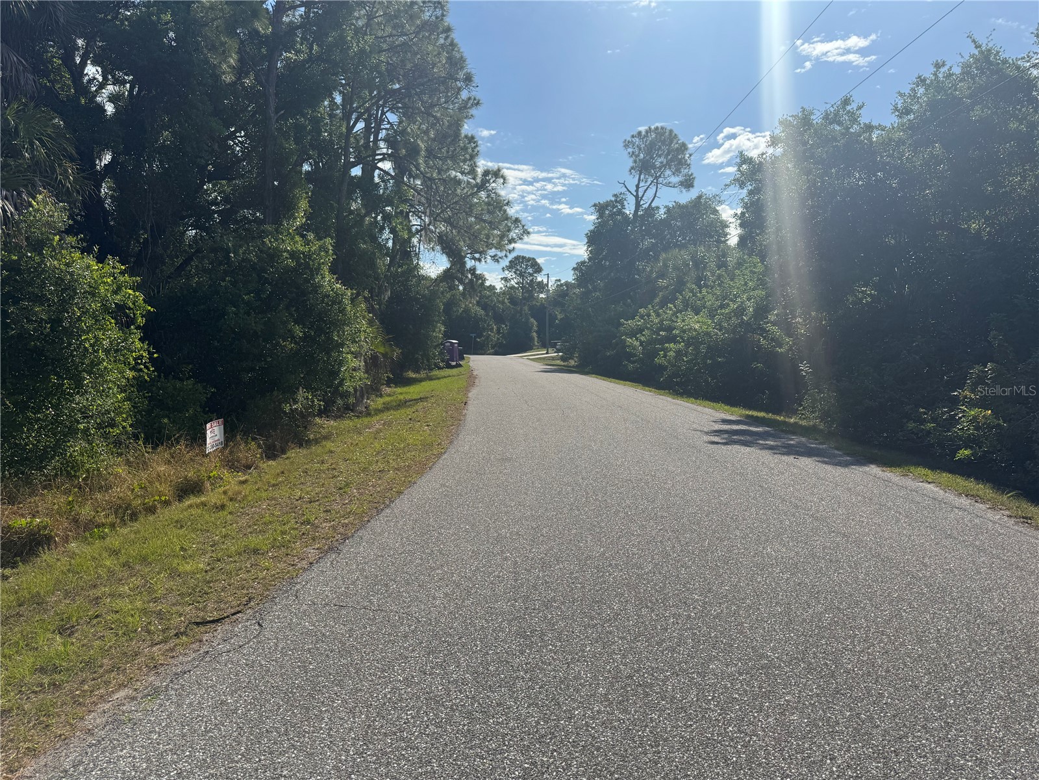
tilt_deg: -4.3
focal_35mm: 24
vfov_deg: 56.8
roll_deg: -0.1
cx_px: 520
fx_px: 720
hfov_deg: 71.6
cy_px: 390
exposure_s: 1/6410
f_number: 1.78
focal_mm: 6.76
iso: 80
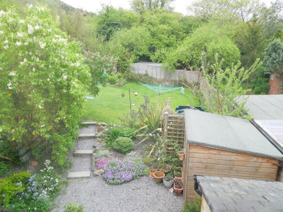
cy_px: 106
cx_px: 142
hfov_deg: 69.4
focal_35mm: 25
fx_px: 204
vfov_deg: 54.9
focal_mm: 4.5
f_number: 3.3
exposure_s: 1/60
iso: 100
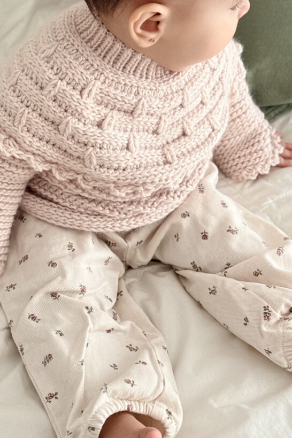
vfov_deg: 30.9
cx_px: 99
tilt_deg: -45.1
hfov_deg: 20.9
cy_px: 179
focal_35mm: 65
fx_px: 791
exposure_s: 1/229
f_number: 1.78
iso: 64
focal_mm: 6.76
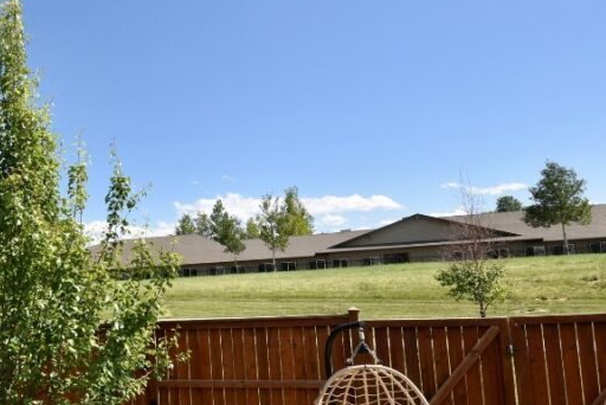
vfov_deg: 43.3
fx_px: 505
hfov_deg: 56.6
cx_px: 108
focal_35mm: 30
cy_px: 258
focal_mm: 10
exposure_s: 1/200
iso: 100
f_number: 8
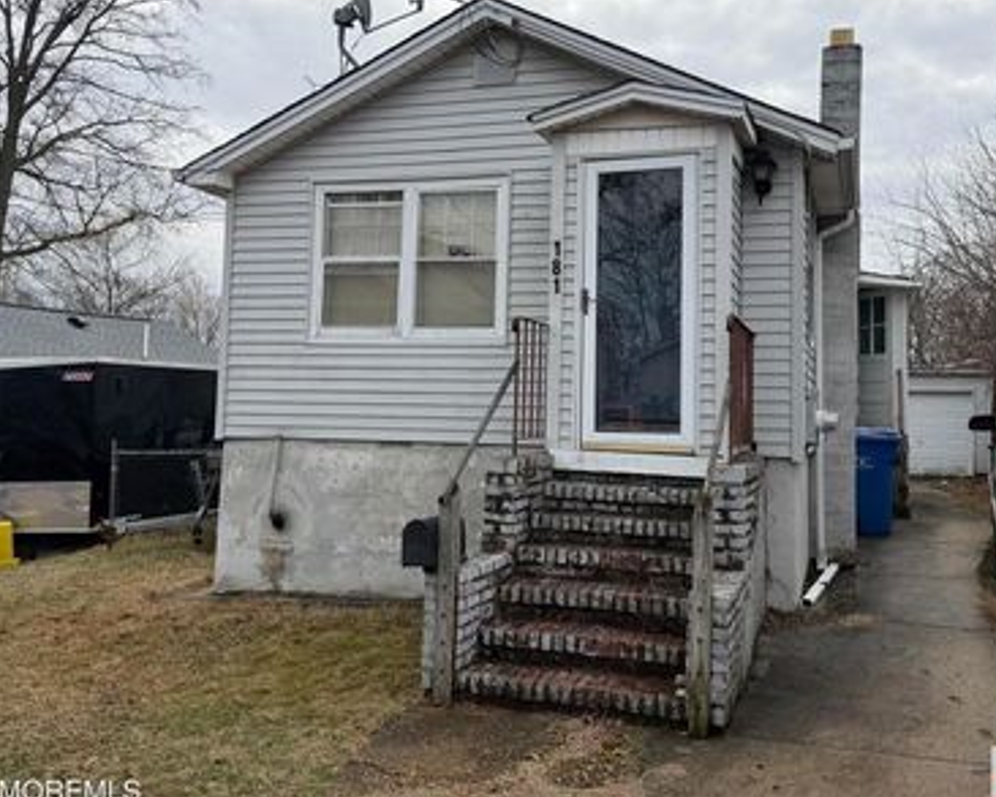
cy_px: 328
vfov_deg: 45.6
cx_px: 582
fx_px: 944
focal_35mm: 32
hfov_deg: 55.4
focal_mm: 6.76
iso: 80
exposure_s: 1/4975
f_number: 1.78
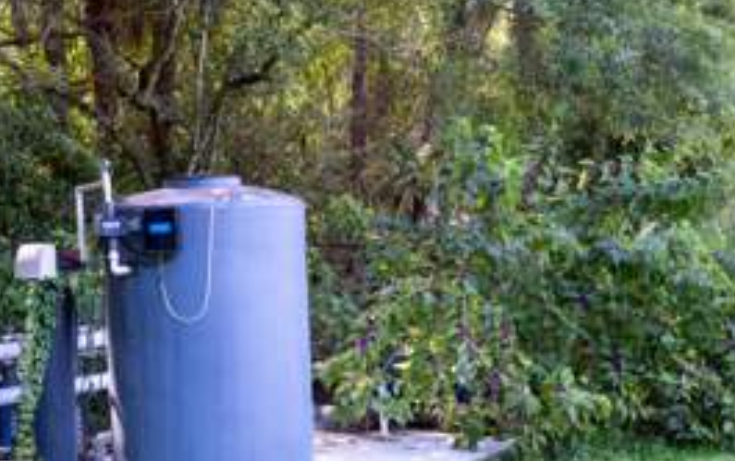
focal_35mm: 64
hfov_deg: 31.7
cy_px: 250
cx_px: 233
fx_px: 1283
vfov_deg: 20.3
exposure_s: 1/50
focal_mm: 23.1
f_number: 2.8
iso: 100
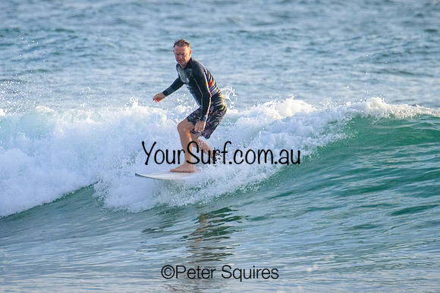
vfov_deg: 1.3
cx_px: 201
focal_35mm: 1096
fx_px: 13395
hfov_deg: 1.9
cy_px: 134
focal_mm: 800
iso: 2500
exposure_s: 1/2000
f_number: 13
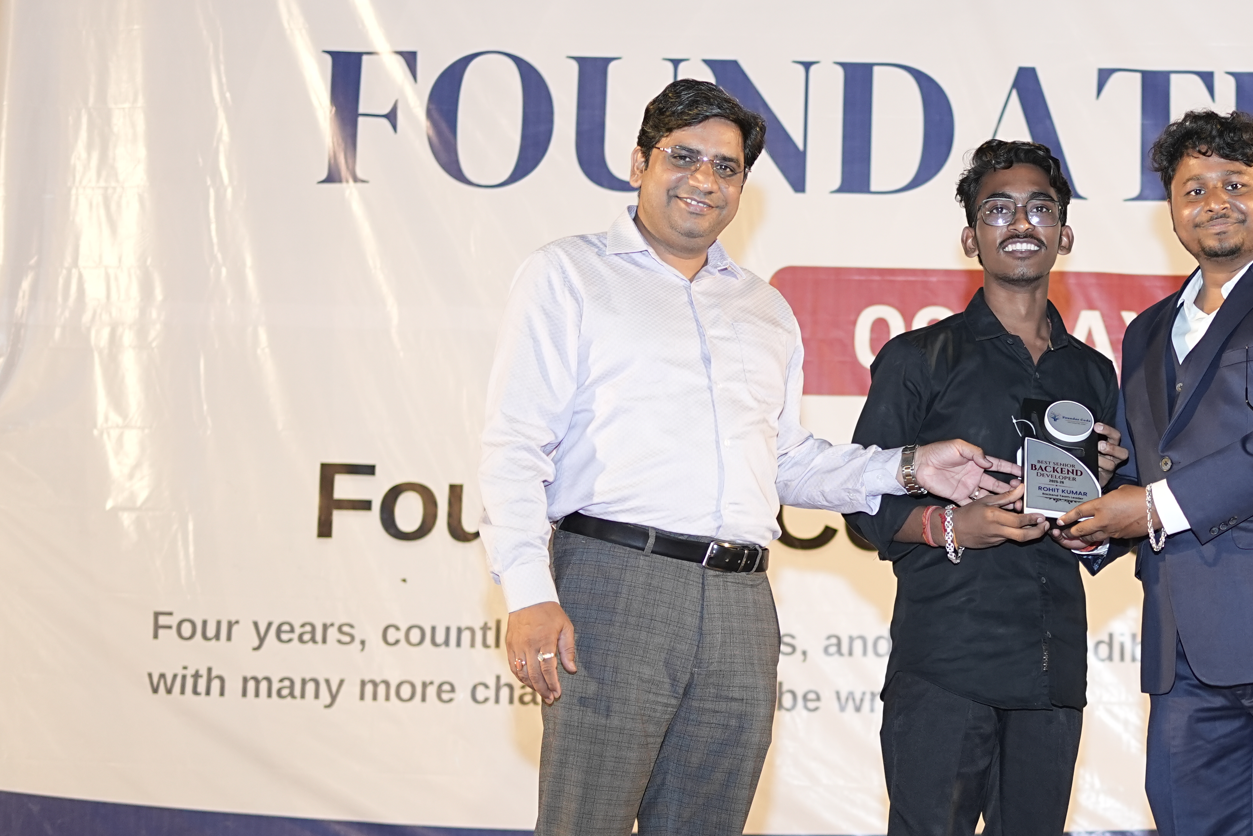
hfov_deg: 26.4
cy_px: 415
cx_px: 1053
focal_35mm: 75
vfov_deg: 18.2
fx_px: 2610
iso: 800
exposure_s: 1/160
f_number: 1.8
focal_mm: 35
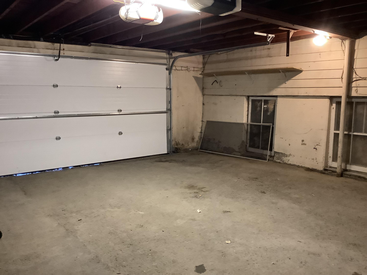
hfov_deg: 58.4
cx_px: 184
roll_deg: -0.6
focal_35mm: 31
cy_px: 138
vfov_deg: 45.4
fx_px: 329
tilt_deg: -7.5
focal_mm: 3.3
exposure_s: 1/30
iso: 500
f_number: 2.4
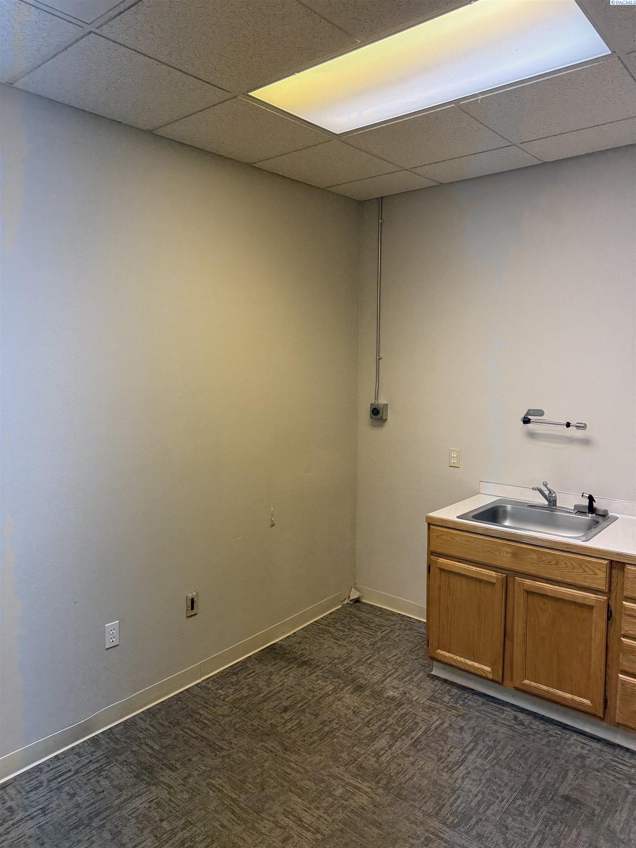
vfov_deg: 71.6
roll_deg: +1.8
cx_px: 318
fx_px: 588
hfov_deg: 56.8
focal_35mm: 24
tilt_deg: -6.0
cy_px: 424
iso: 250
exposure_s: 1/120
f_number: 1.78
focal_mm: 6.76
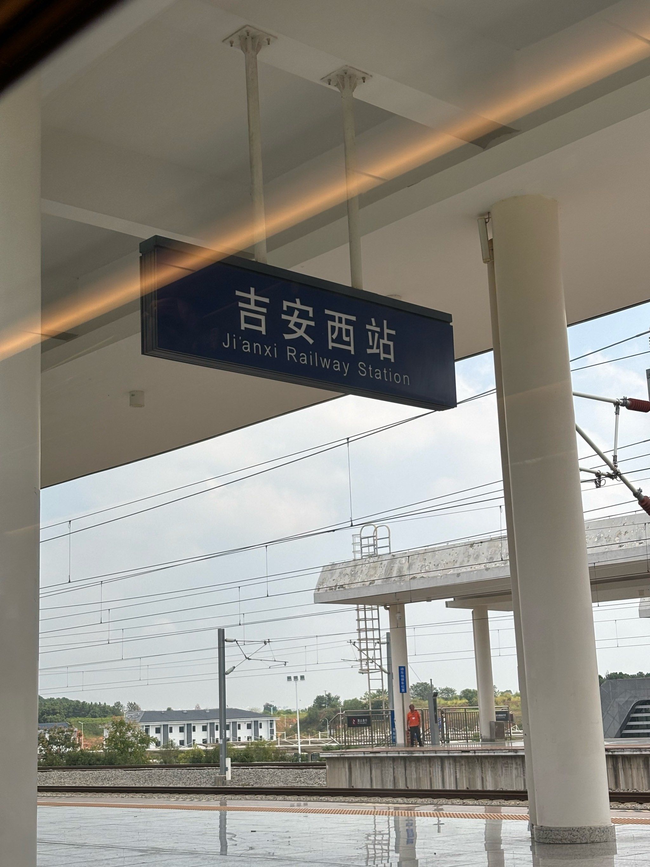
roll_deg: +0.9
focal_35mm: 52
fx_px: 1302
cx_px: 325
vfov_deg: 36.8
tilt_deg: +12.4
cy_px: 434
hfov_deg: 28.0
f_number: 1.6
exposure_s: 1/634
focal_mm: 5.96
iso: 32
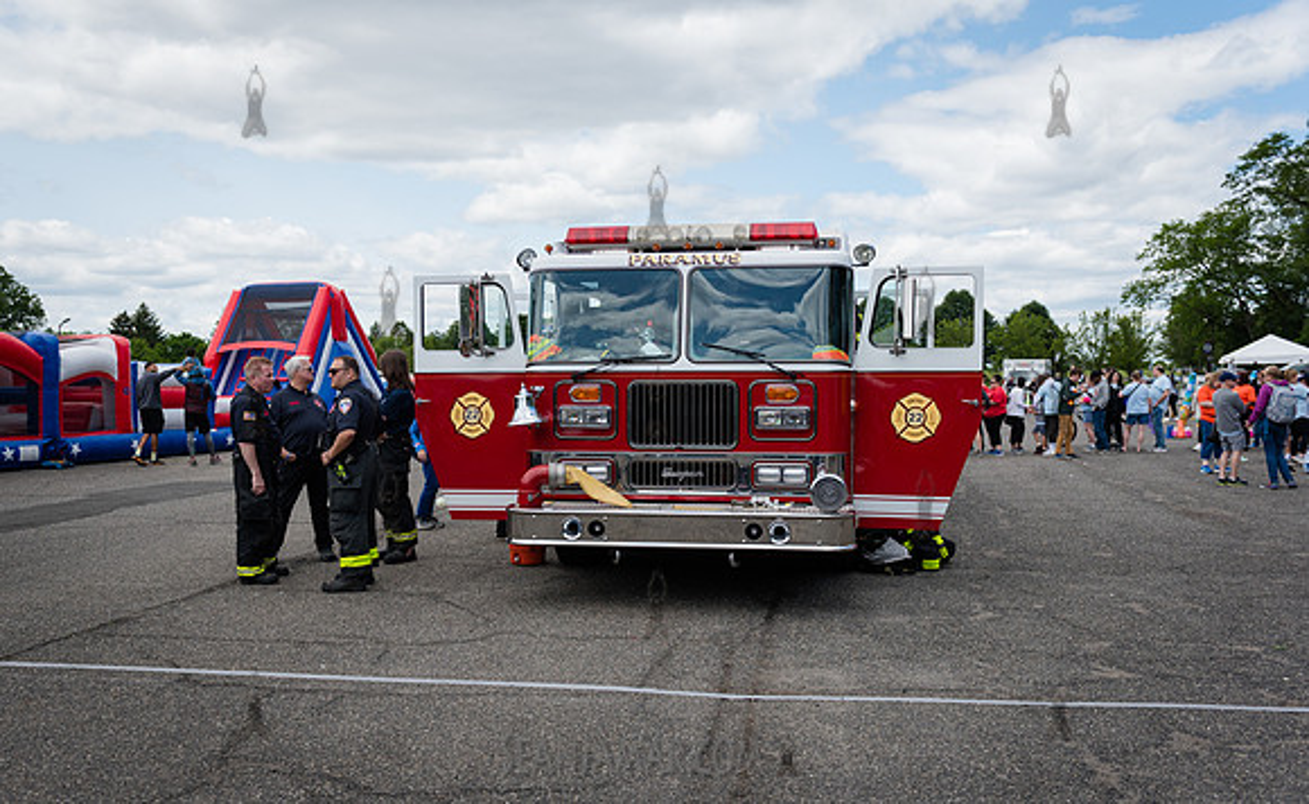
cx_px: 609
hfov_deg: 56.9
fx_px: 1206
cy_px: 433
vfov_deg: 36.8
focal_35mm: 34
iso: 400
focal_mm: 31
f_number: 4
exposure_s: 1/2500
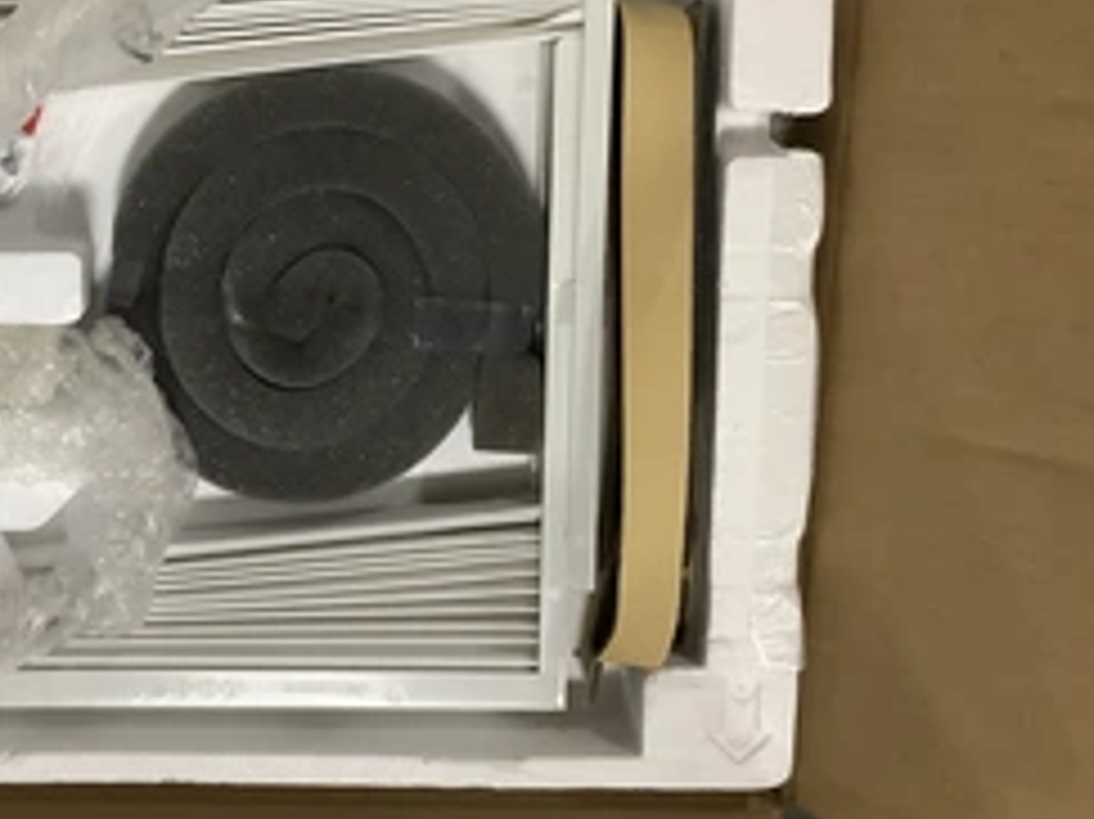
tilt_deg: -80.5
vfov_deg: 28.5
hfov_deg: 36.2
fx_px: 1611
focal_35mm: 51
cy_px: 342
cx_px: 207
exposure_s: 1/60
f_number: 2.4
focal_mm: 3.3
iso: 320
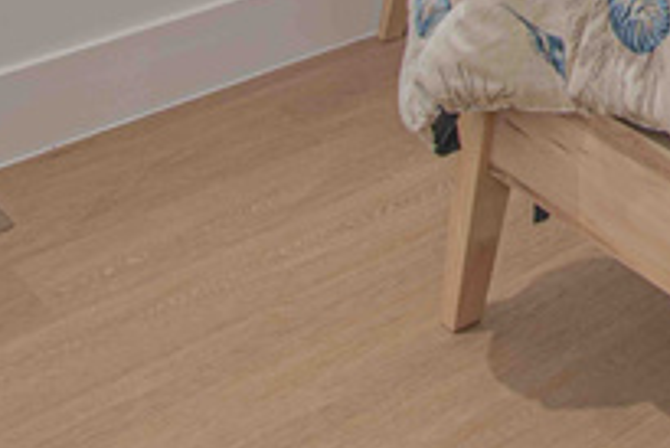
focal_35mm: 82
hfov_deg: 18.9
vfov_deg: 12.9
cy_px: -618
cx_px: 1216
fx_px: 1527
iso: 64
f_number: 7.1
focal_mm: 14
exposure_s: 1/2
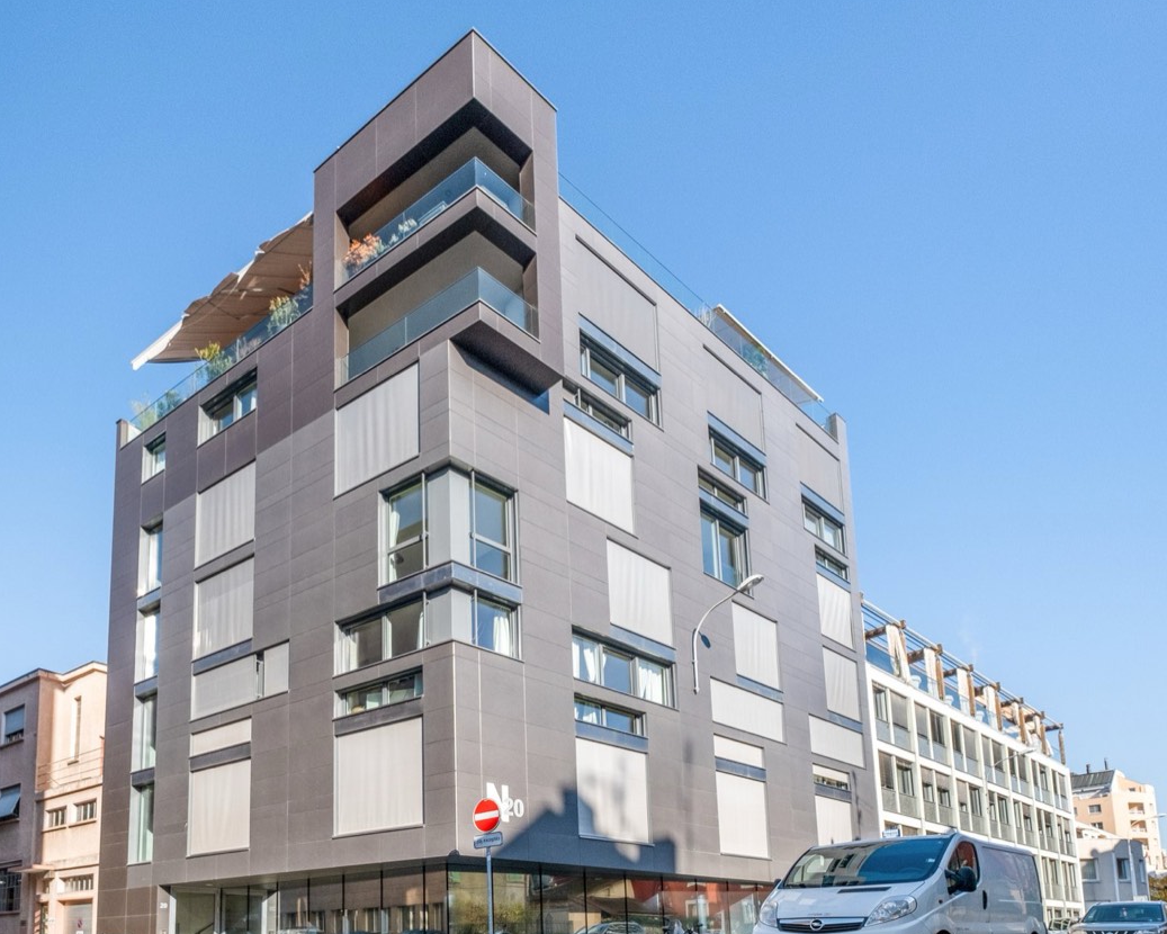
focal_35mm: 19
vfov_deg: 70.9
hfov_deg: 82.5
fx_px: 656
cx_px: 478
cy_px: 473
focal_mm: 10
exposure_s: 1/1000
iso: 400
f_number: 5.6
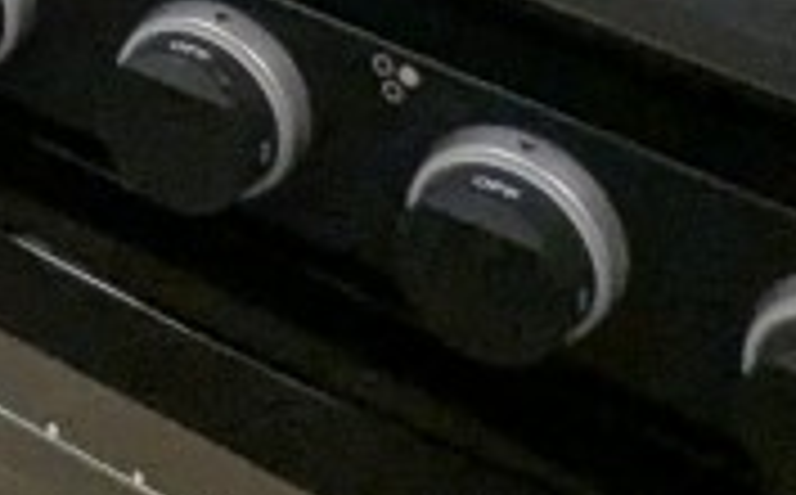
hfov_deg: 12.2
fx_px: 2902
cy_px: -1359
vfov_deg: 7.5
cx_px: -1163
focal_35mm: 134
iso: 208
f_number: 2.2
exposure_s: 1/131
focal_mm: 2.35
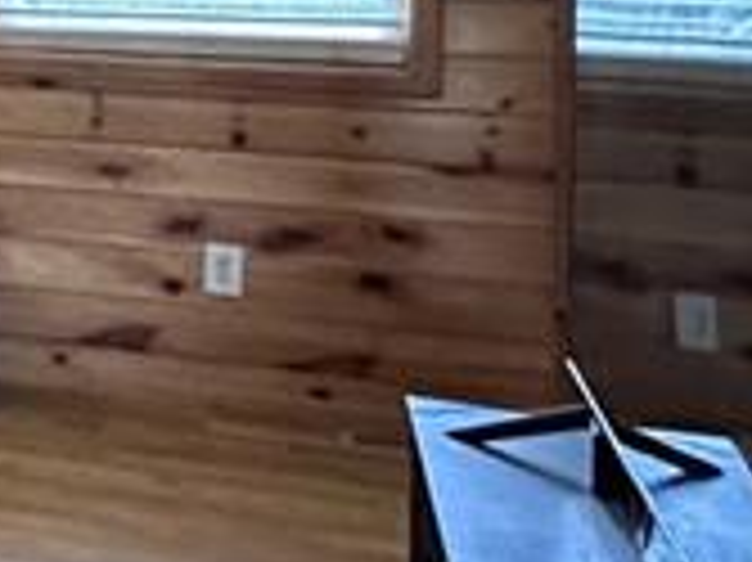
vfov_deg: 16.4
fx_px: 1867
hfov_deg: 15.2
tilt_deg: +0.1
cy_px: -135
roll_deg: +0.0
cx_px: -973
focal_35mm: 86
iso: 640
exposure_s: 1/60
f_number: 2.2
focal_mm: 2.22
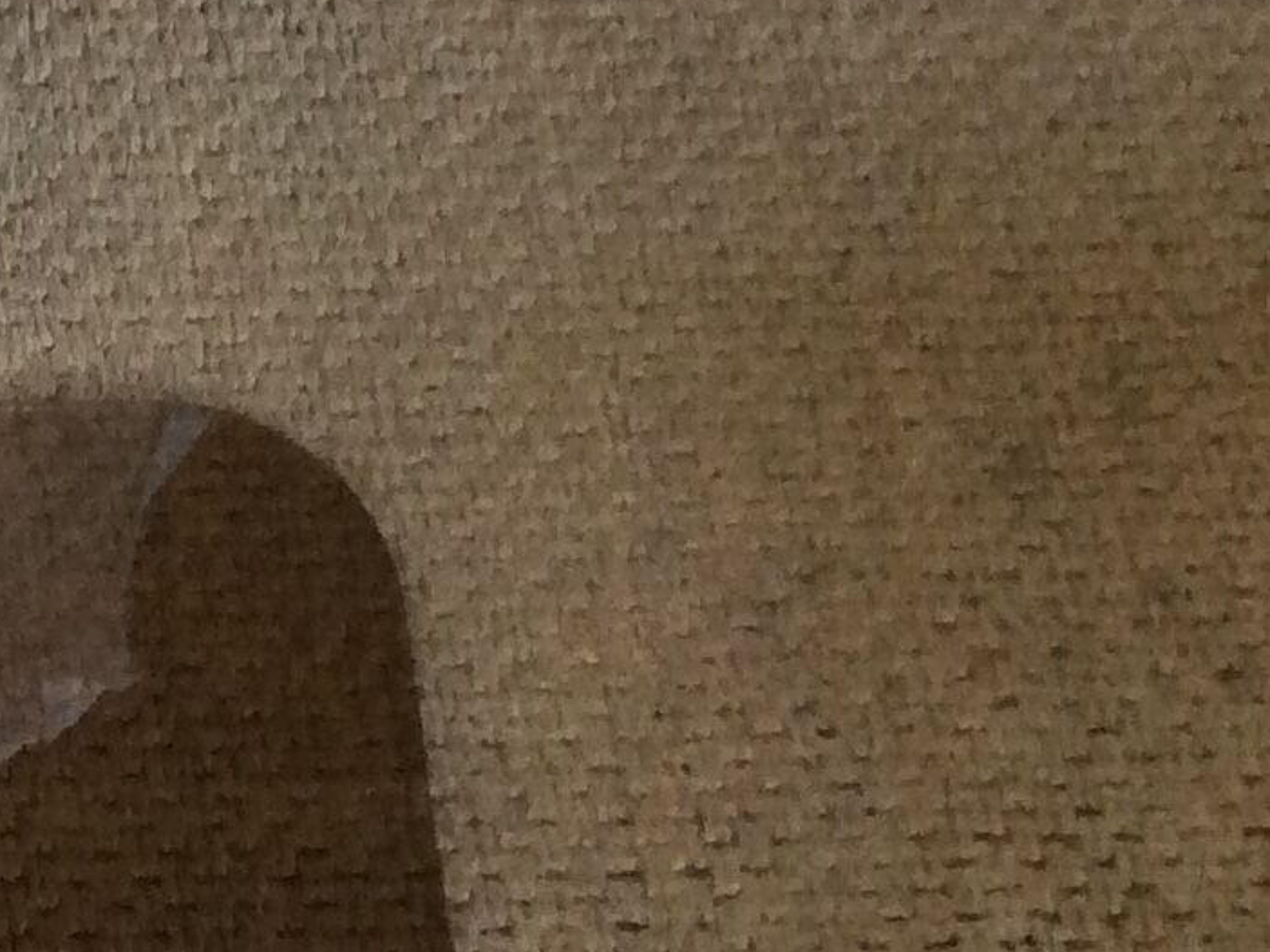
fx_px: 4328
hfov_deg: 15.0
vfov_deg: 12.4
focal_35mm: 118
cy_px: 1003
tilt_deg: -69.5
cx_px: -836
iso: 100
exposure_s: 1/25
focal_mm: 3.3
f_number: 2.4
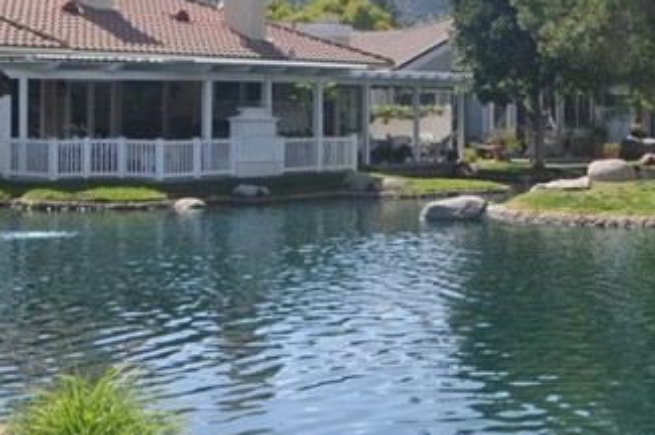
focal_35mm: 85
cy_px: 54
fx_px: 1545
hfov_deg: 23.4
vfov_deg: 15.9
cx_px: 562
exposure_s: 1/400
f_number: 10
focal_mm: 18
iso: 200
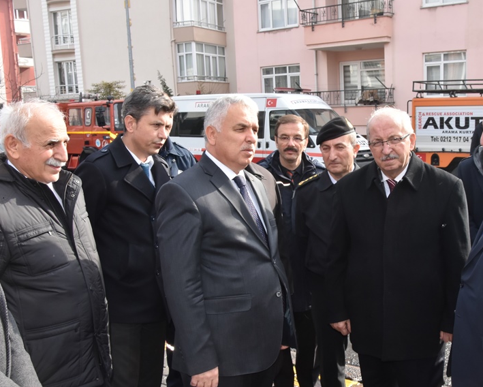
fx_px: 610
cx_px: 334
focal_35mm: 43
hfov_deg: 42.4
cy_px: 207
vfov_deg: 35.2
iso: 800
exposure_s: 1/250
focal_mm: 21
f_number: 14
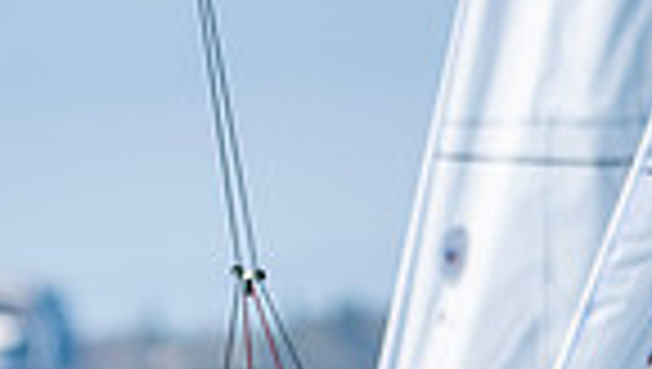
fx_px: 32579
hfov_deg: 1.1
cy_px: 686
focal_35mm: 1882
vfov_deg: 0.6
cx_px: -504
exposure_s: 1/2500
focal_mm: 300
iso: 200
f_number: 5
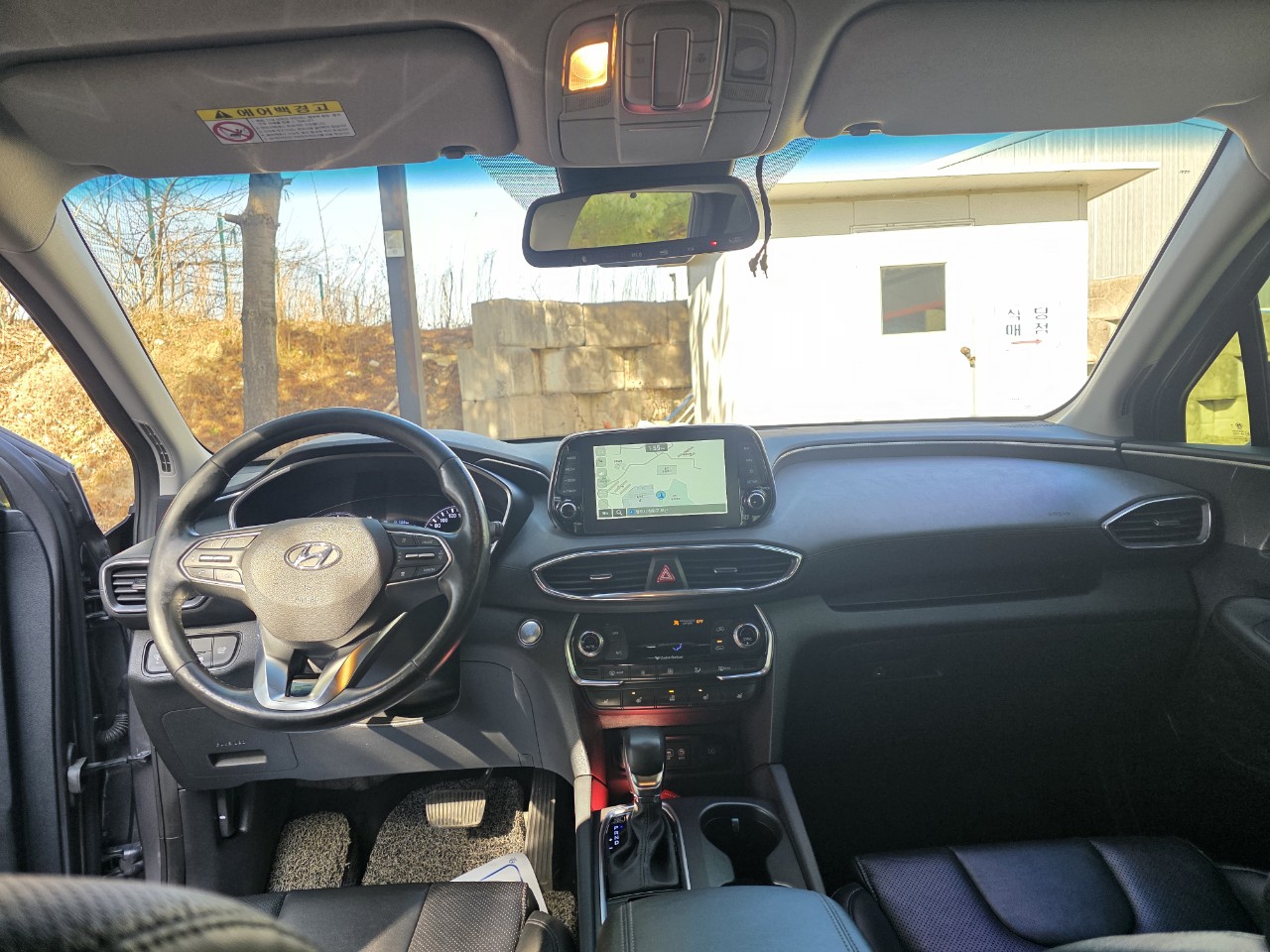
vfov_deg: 58.9
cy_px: 476
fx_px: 844
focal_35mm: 23
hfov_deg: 73.9
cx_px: 635
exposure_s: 1/180
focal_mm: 6.3
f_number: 1.7
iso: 200
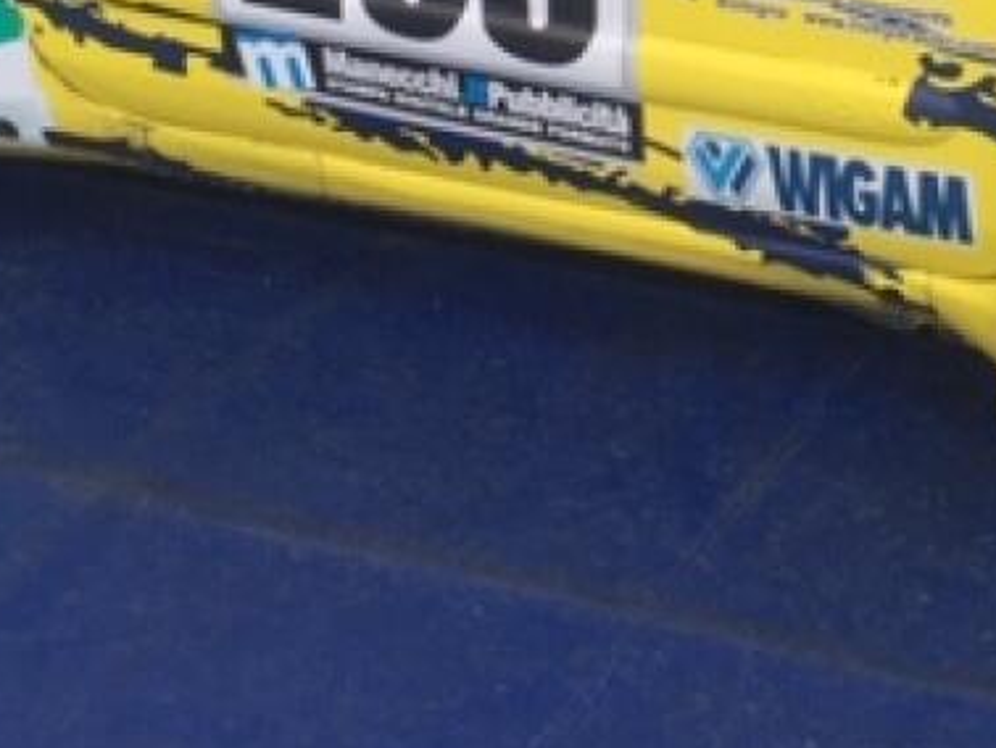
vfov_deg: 15.5
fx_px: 2649
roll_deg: +0.8
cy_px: -145
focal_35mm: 92
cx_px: 780
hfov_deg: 21.1
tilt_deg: -17.4
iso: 32
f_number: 2.2
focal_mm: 4.15
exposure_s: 1/439
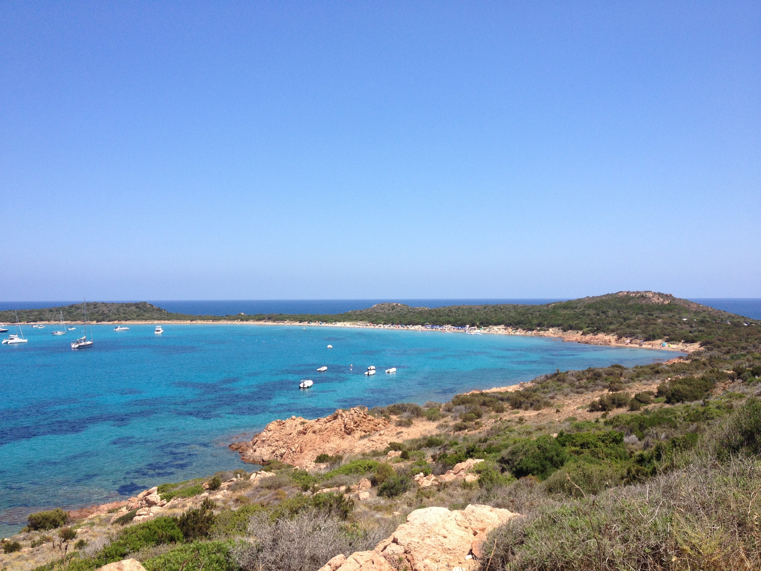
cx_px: 380
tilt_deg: -2.5
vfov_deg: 40.7
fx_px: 769
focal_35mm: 35
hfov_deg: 52.6
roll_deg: +0.4
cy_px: 286
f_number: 2.4
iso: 50
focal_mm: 4.28
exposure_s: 1/1672
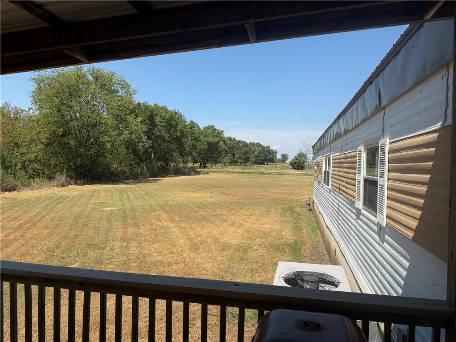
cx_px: 228
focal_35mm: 24
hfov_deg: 71.6
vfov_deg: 56.8
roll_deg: -1.7
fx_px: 316
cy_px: 171
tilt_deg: -1.0
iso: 80
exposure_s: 1/4405
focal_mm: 6.76
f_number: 1.78
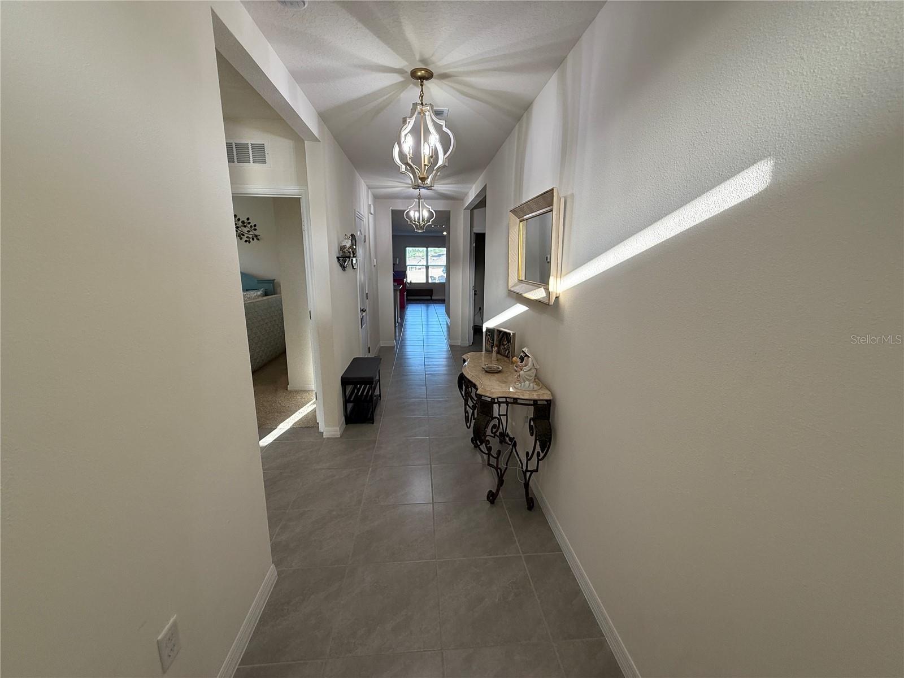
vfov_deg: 85.7
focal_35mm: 14
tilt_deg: -10.6
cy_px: 339
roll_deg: +0.0
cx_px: 452
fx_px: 366
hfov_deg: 102.1
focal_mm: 2.22
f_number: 2.2
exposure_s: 1/120
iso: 100
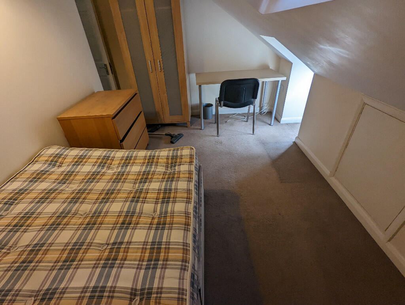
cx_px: 202
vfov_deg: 78.2
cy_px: 152
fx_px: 187
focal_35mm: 16
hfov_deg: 94.4
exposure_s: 1/78.6
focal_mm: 2.35
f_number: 2.2
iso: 193
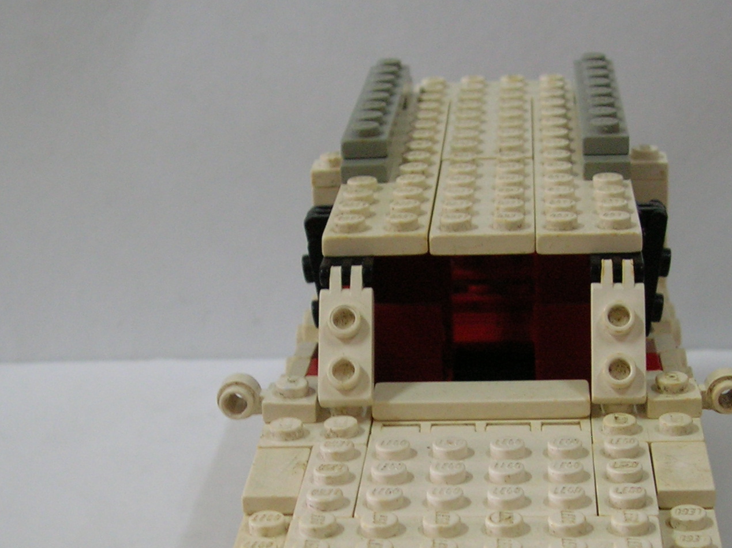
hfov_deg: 23.5
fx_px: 1754
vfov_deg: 17.6
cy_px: 452
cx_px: 438
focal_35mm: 83
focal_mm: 7.7
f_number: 3.2
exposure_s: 1/7.1
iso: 100
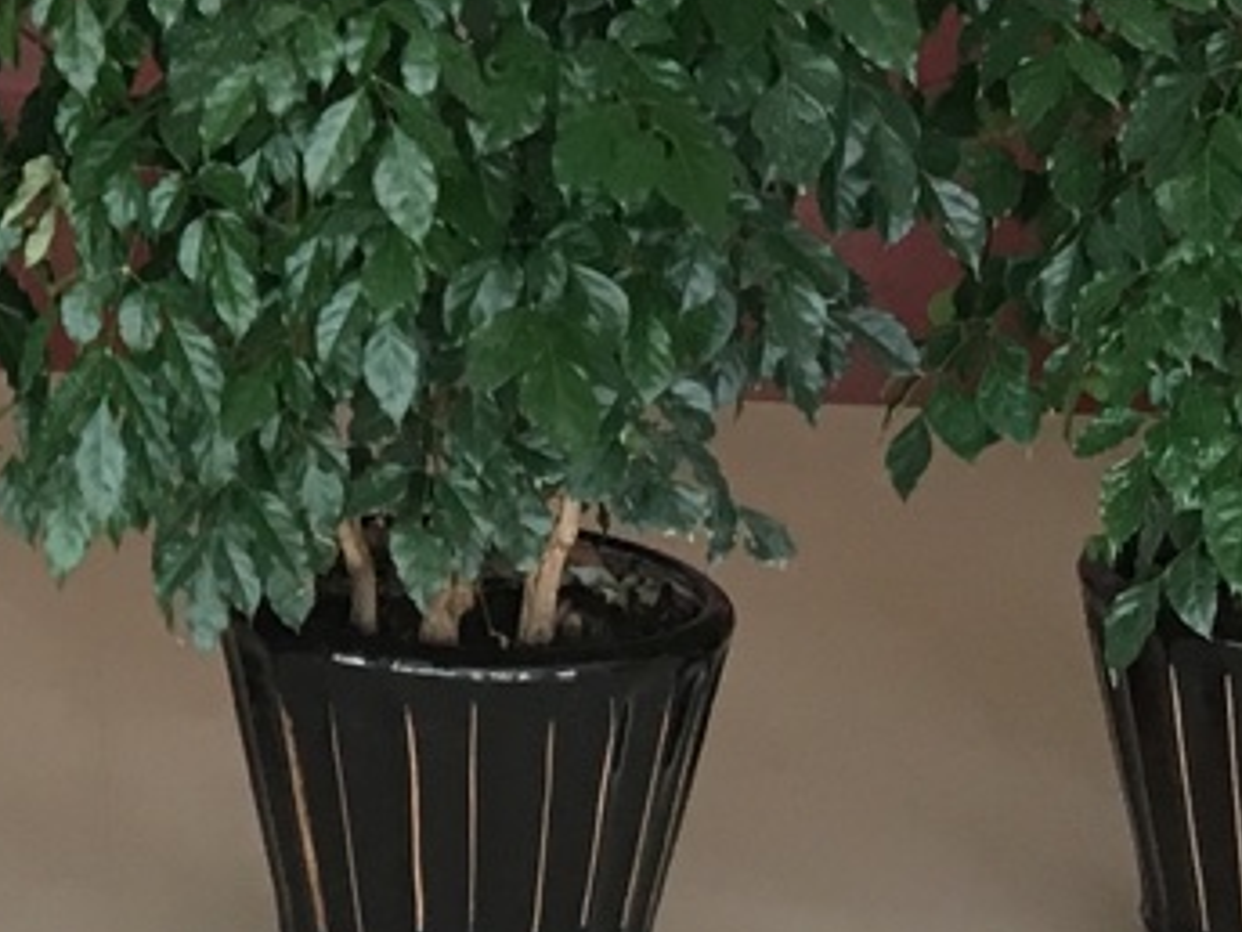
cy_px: -491
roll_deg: -0.8
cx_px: -285
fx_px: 4844
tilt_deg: -3.7
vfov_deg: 10.6
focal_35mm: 135
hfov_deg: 14.1
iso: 100
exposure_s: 1/33
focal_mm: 4.15
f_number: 2.2
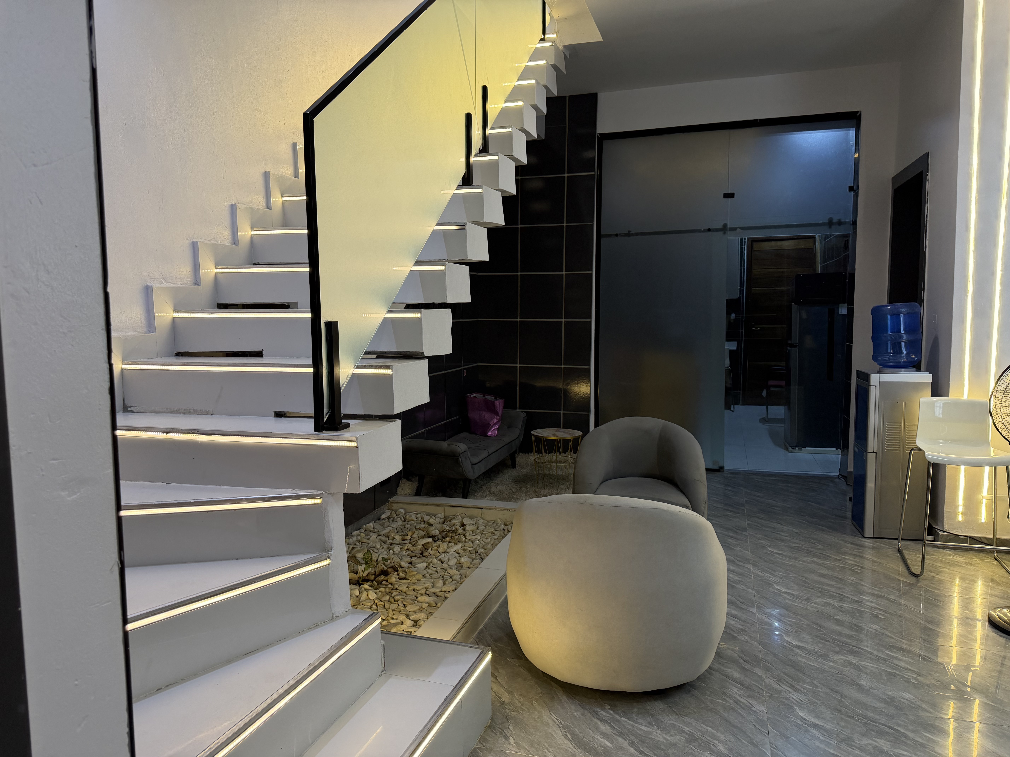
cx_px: 505
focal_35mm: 24
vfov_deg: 56.8
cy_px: 378
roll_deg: +1.1
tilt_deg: -5.1
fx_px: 700
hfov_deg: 71.6
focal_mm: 6.76
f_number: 1.78
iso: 200
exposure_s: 1/116
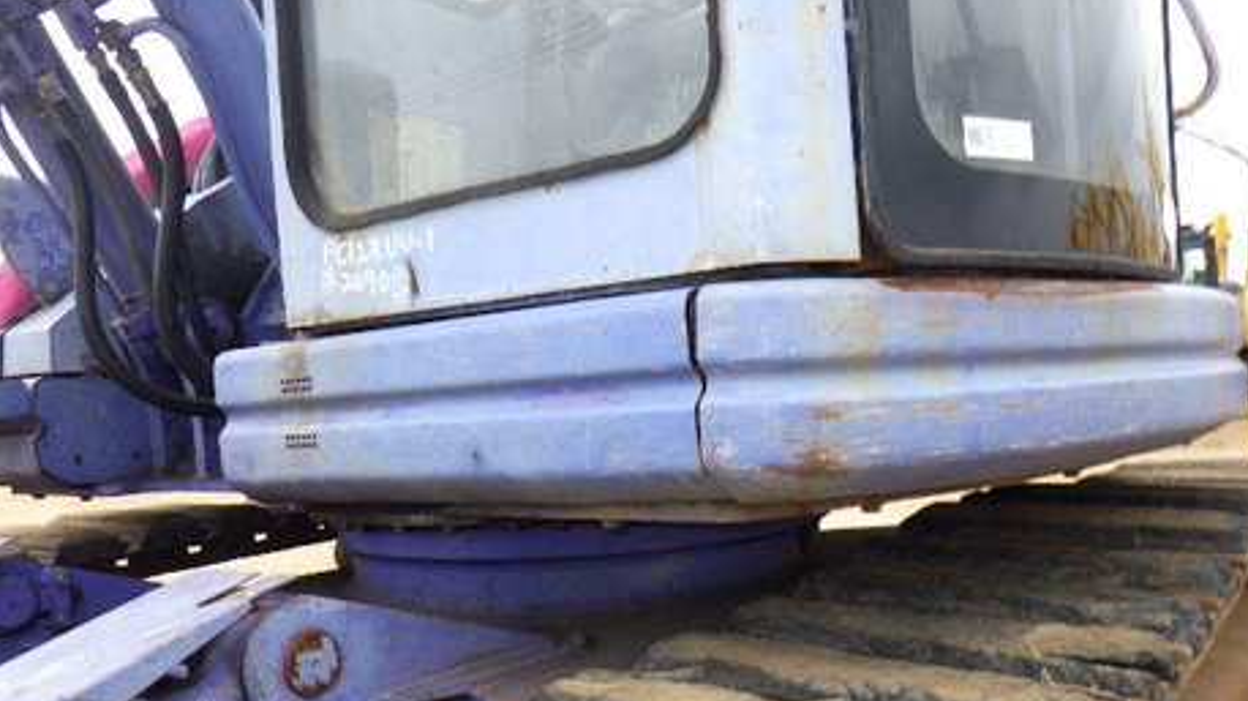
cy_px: 390
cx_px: 651
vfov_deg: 36.6
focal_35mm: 32
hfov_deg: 61.0
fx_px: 1058
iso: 125
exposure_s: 1/80
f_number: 3.5
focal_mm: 5
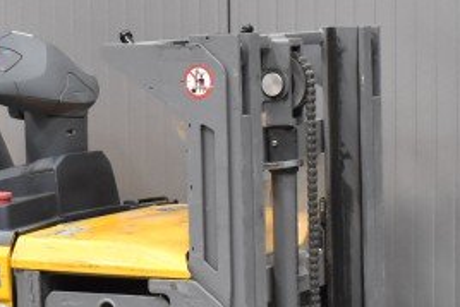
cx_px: 220
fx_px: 2058
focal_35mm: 161
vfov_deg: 8.5
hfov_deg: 12.8
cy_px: 228
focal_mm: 24
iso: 1600
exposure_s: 1/40
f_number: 5
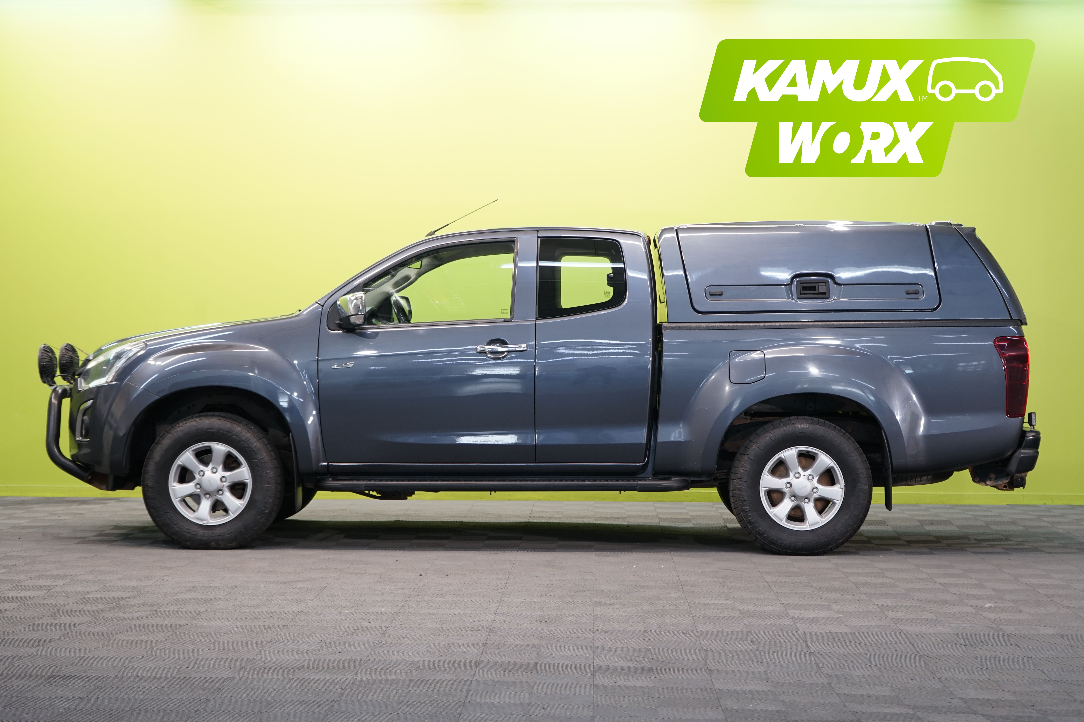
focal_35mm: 66
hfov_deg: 30.5
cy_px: 361
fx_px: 1987
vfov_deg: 20.6
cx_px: 542
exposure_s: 1/25
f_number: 5.6
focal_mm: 66
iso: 500
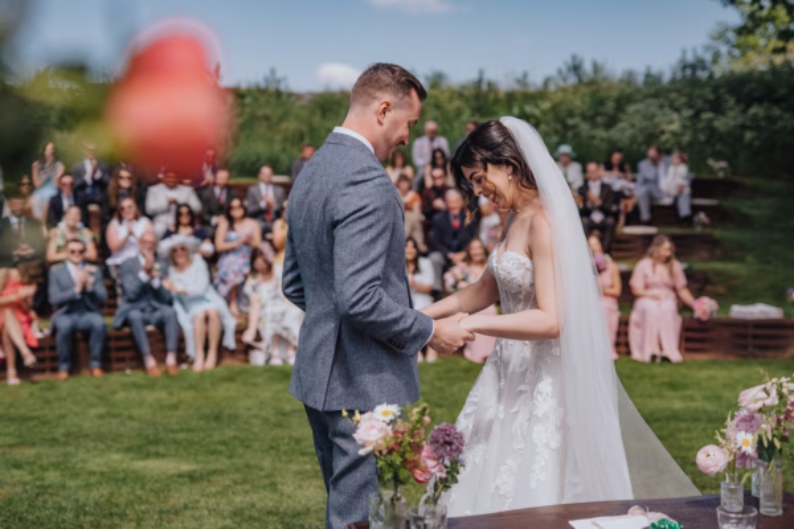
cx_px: 397
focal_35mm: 50
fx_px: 1103
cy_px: 264
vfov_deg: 27.0
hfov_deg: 39.6
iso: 100
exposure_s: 1/2500
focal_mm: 50
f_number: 2
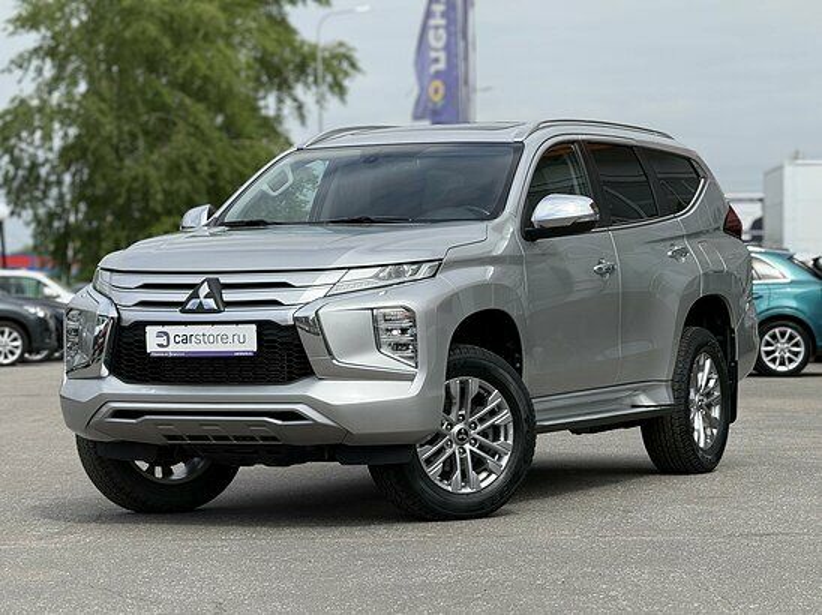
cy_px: 308
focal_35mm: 120
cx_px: 411
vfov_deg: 12.3
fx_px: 2847
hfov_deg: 16.4
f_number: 2.8
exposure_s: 1/1773
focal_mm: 15.66
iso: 64
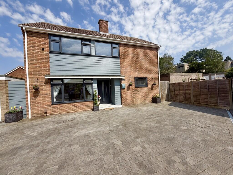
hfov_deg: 102.1
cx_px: 116
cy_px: 88
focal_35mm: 14
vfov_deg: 85.7
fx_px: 94
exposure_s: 1/928
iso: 20
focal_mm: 2.22
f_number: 2.2
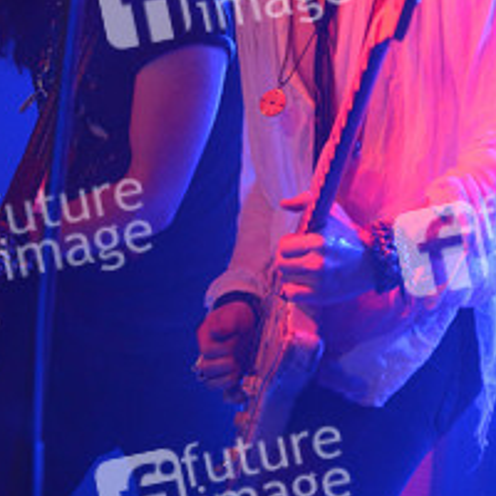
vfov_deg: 14.6
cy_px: 114
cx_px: 295
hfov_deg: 14.6
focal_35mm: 119
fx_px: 1929
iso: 6400
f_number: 3.5
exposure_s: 1/250
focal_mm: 70
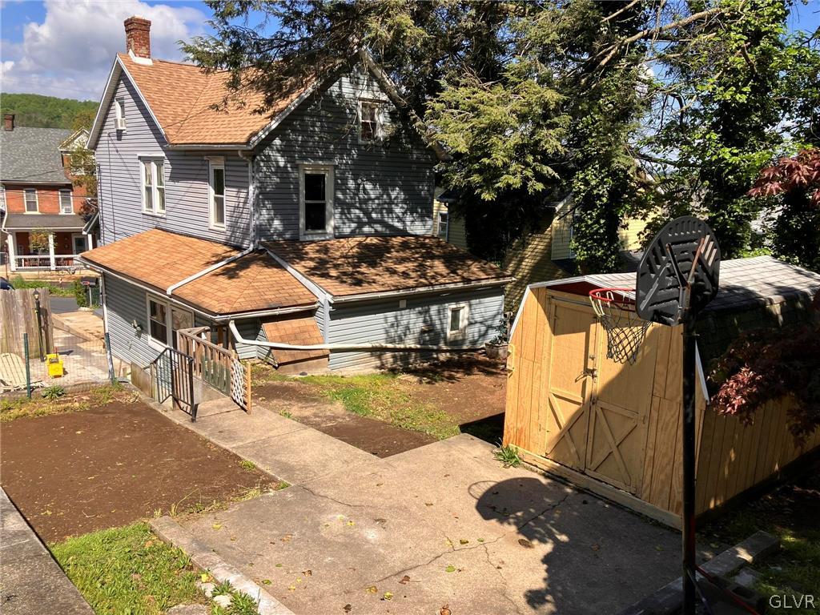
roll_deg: -2.6
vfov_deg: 49.7
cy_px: 308
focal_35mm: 28
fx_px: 663
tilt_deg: -10.7
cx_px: 410
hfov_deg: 63.4
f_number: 1.8
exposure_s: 1/1350
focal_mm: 3.99
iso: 32
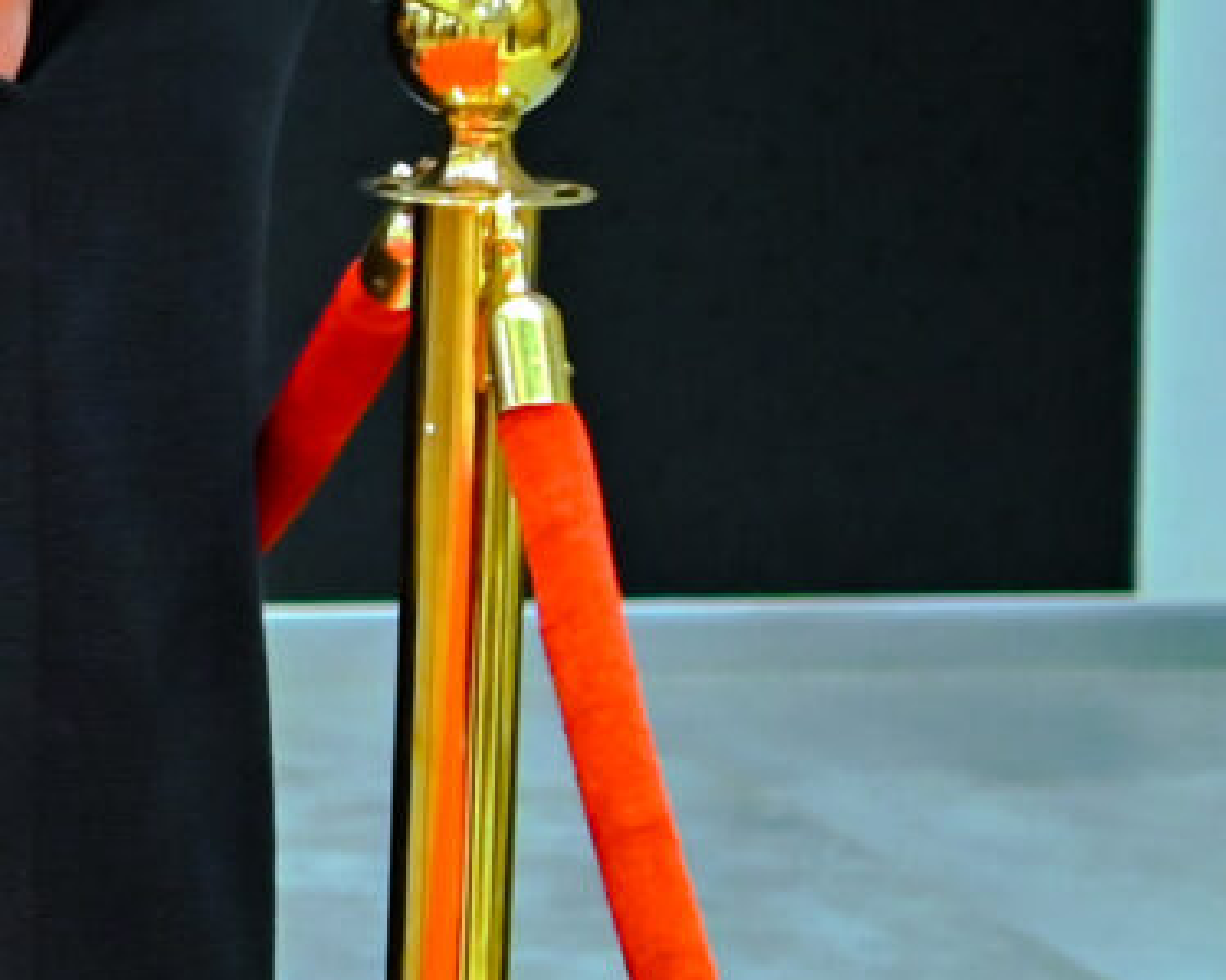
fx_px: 12232
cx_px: -2885
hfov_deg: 5.3
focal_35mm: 337
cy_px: 149
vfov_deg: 4.6
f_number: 2.2
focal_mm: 35
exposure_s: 1/160
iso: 1000
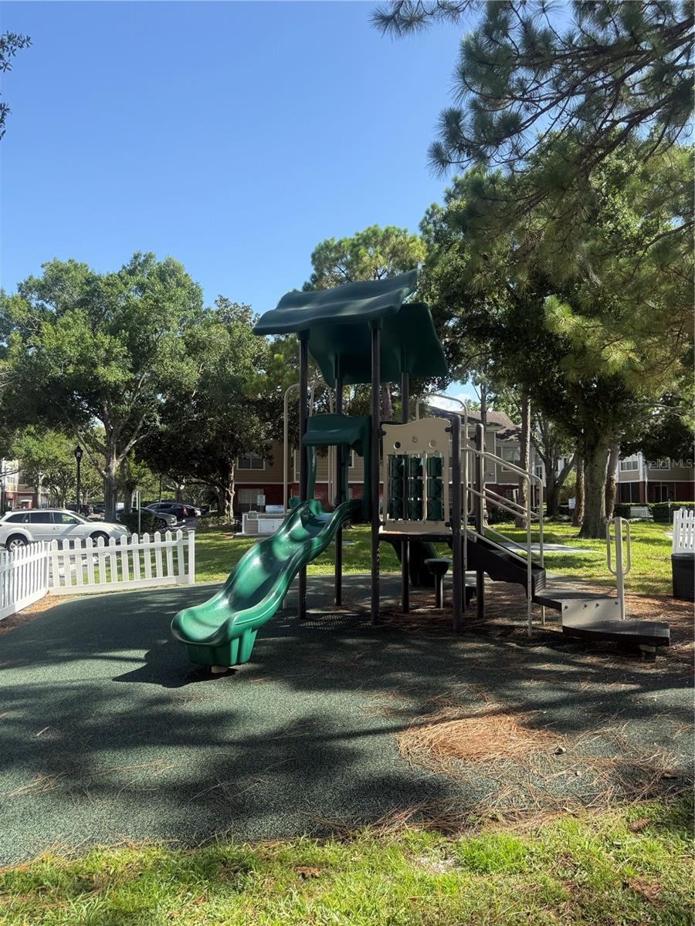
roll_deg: -0.7
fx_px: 642
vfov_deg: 71.6
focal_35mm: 24
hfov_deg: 56.8
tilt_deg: +3.4
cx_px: 348
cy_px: 463
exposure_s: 1/1689
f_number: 1.78
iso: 80
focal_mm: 6.76
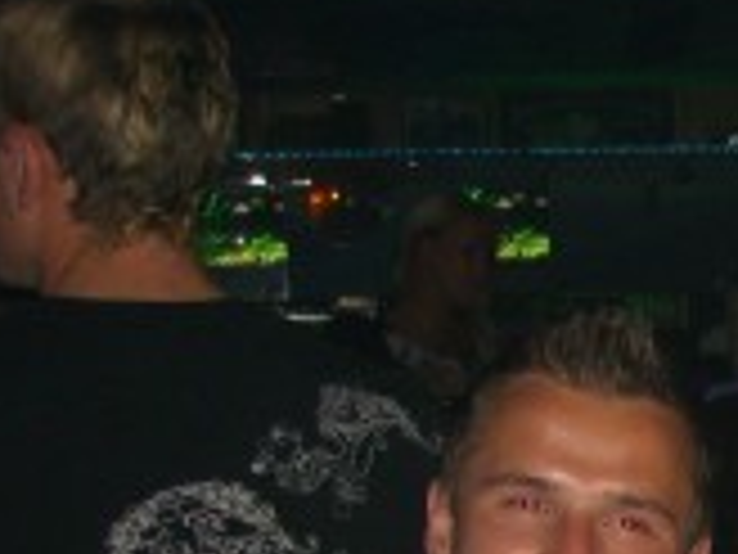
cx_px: 1305
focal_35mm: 139
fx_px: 2963
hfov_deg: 12.9
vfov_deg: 10.2
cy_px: 946
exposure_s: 1/60
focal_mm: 7.9
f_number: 2.8
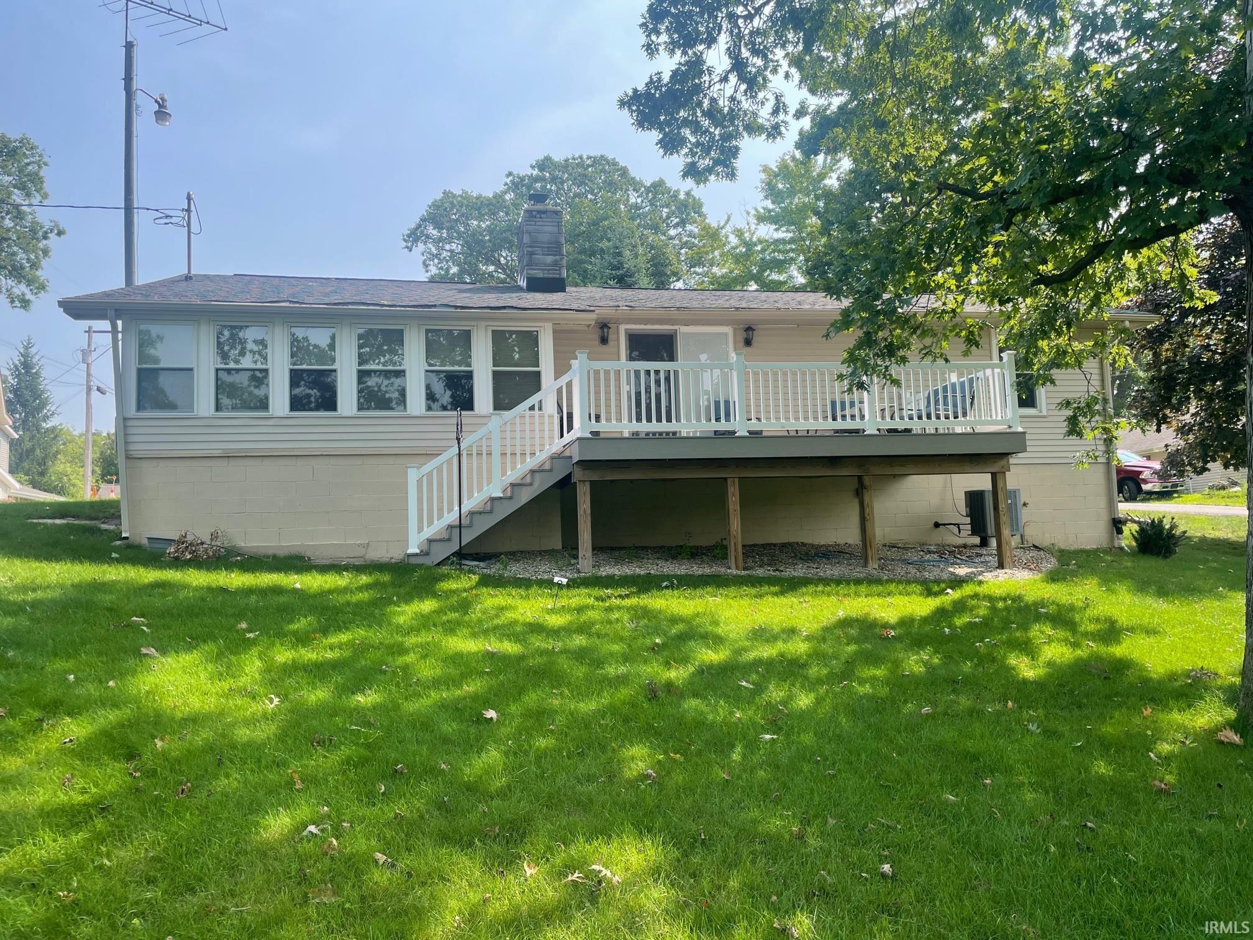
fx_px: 941
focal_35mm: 26
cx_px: 626
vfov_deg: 53.1
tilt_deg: +6.6
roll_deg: +3.6
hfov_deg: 67.3
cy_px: 470
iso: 32
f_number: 1.6
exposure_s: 1/1233
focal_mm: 4.2
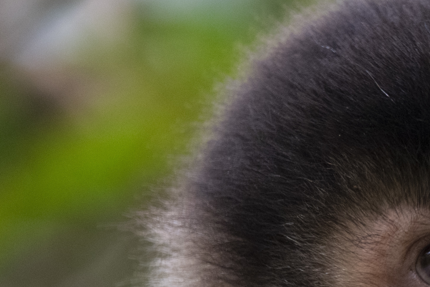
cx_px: 606
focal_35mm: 2717
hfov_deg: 0.8
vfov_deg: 0.5
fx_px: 32453
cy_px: 279
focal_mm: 600
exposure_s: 1/125
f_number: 6.3
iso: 1250
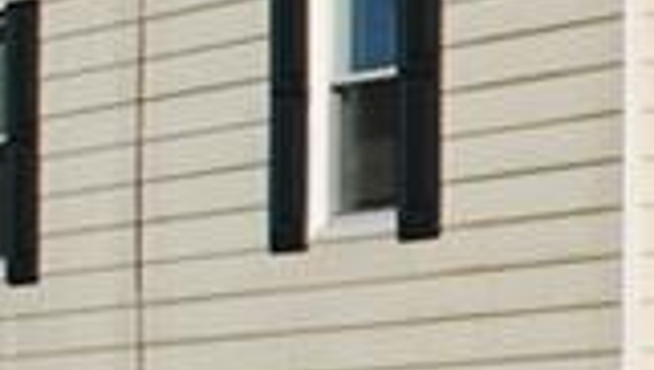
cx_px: 1414
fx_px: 4861
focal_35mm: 280
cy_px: 41
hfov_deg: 7.3
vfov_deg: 4.4
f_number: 9
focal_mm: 28
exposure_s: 1/320
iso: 100
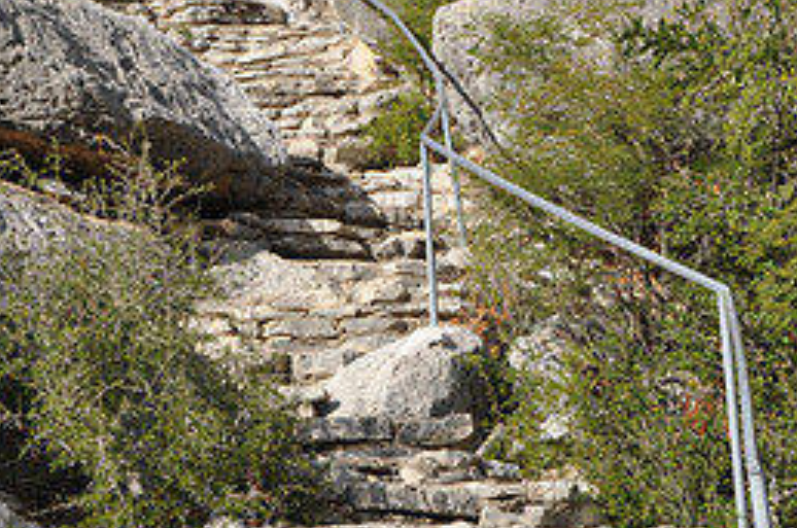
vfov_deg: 11.5
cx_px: 247
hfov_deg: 17.3
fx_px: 2610
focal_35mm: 118
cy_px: 178
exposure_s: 1/100
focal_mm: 35
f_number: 10
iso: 200
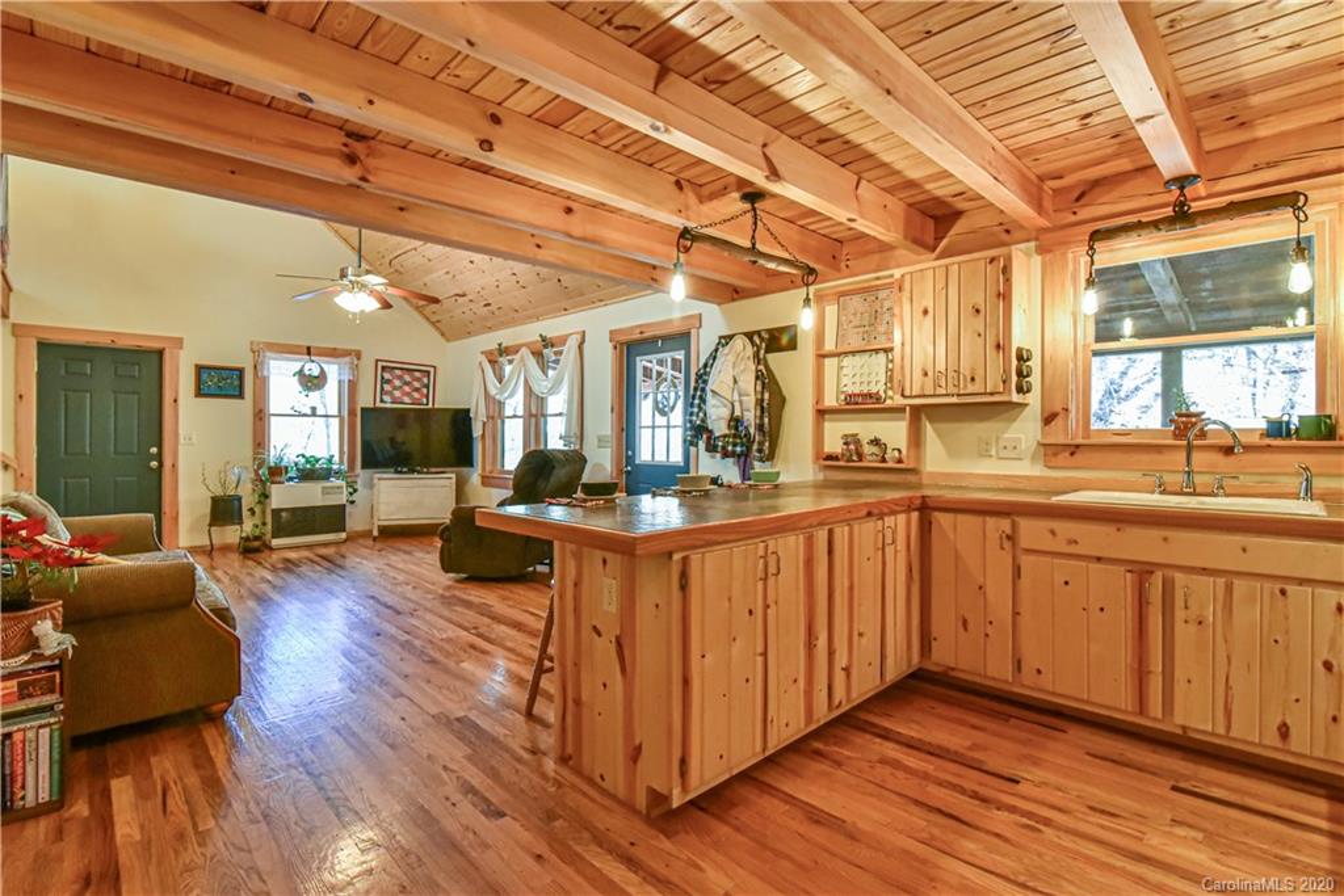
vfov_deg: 73.8
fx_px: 597
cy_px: 448
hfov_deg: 96.7
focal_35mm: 16
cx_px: 672
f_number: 9
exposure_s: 1/80
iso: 4000
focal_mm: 16
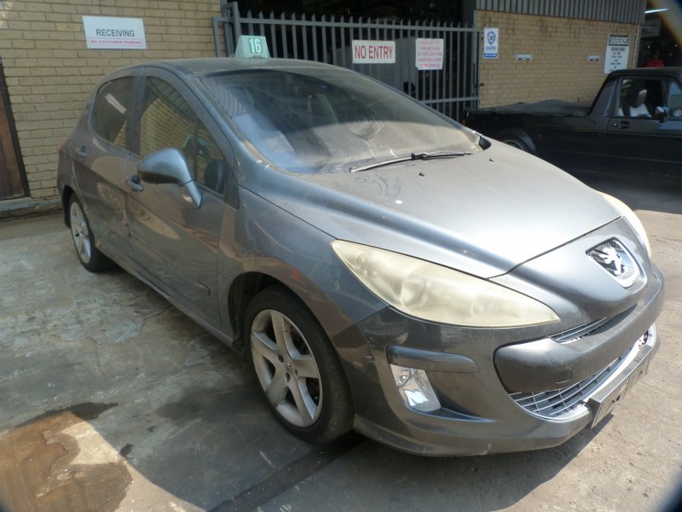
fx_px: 493
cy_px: 256
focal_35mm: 25
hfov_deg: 69.4
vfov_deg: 54.9
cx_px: 341
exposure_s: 1/200
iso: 125
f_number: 4
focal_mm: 4.5
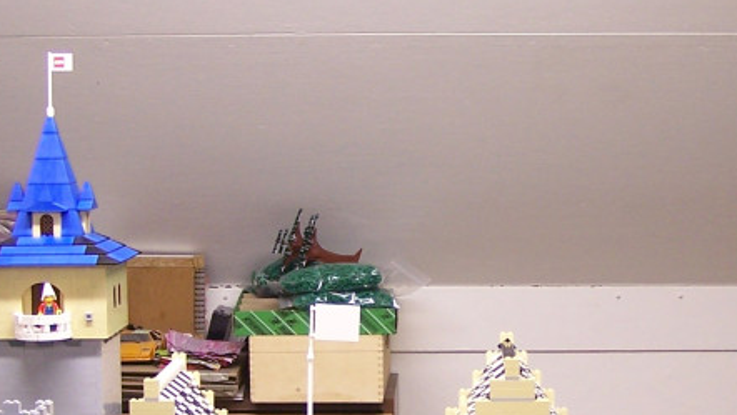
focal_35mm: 101
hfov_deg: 21.1
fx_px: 1974
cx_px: 455
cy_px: 342
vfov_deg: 11.9
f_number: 2.8
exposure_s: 1/6
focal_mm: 6.7
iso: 80
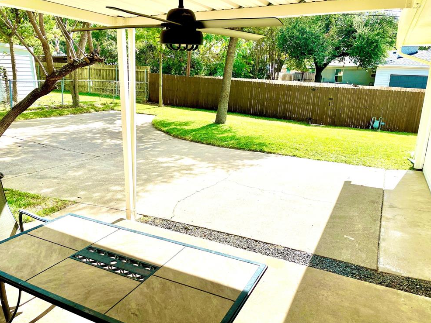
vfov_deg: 51.4
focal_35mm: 27
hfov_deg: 65.3
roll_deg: -0.8
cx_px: 222
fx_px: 336
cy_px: 158
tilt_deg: -14.0
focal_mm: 4.2
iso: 32
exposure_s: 1/2959
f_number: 1.6
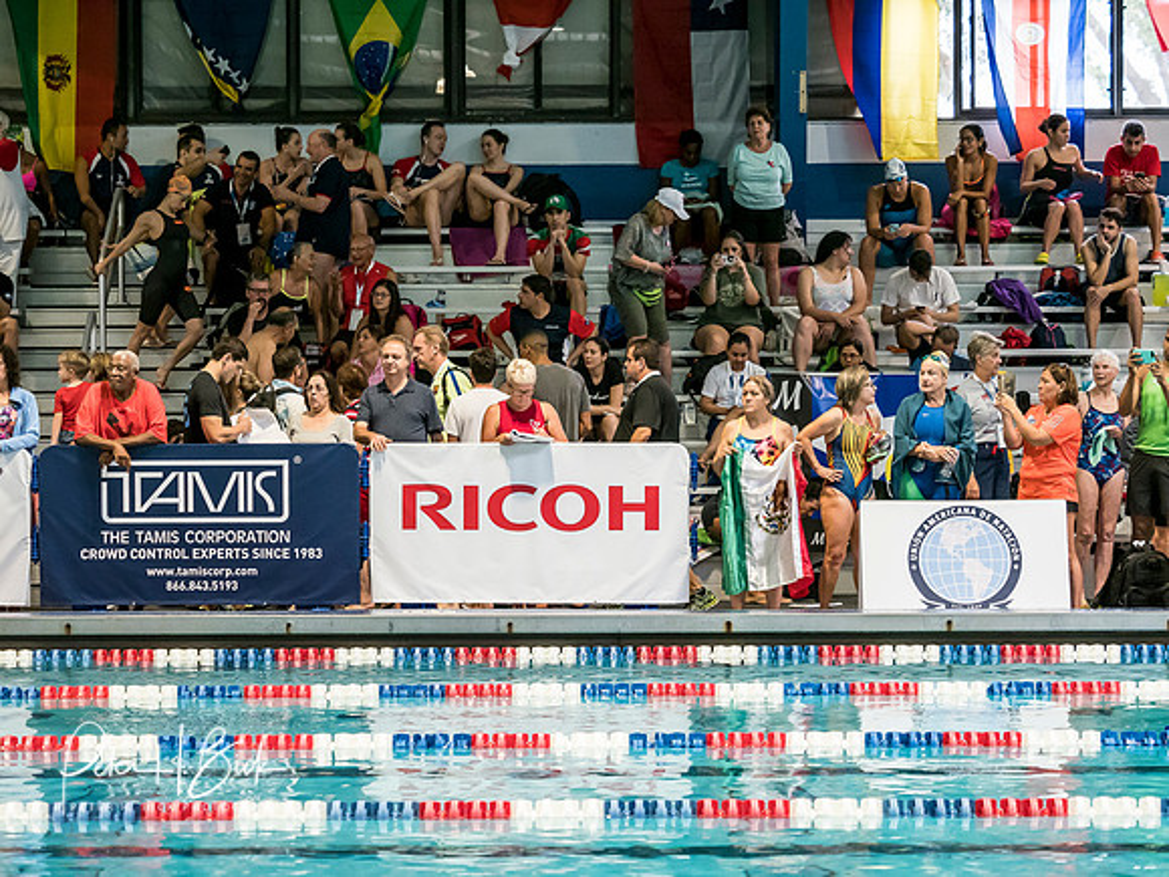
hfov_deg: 15.4
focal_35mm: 128
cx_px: 584
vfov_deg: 11.6
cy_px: 438
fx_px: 4323
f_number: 2.8
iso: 3200
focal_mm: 64
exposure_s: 1/400
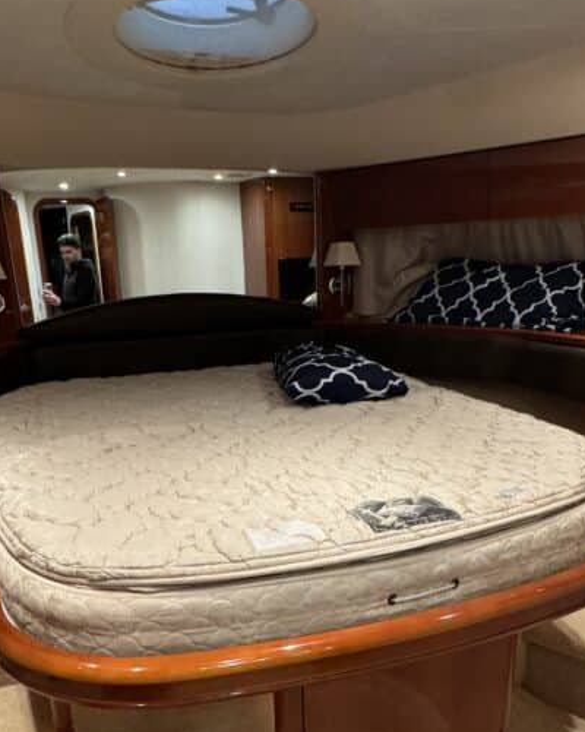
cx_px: 276
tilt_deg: -15.7
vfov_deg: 61.1
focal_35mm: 28
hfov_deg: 51.5
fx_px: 606
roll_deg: +4.1
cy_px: 470
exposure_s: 1/60
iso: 500
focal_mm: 2.22
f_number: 2.2
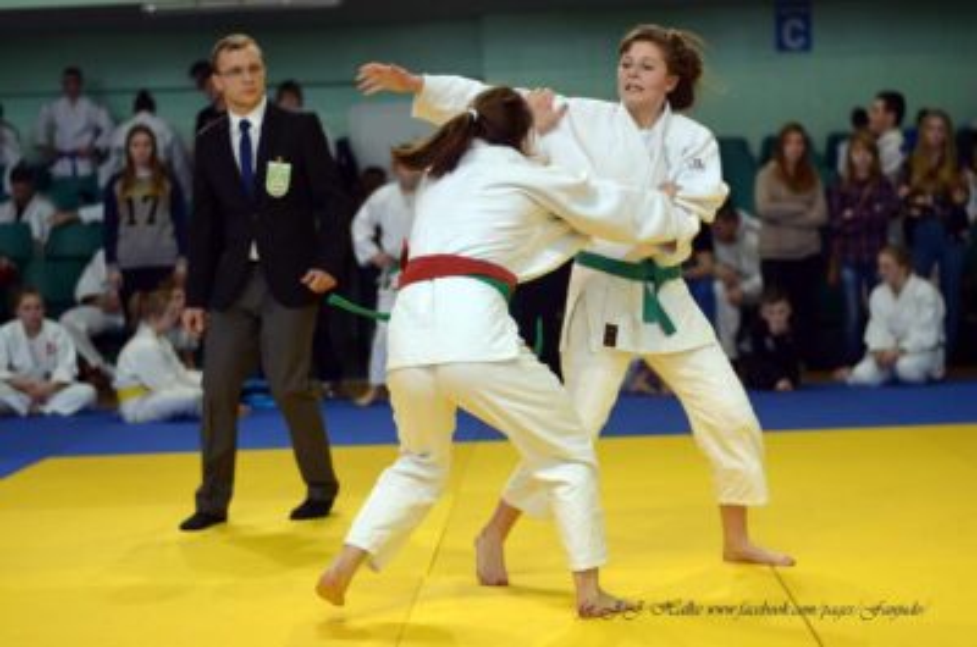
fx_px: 2031
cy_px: 324
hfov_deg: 27.0
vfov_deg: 18.1
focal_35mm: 75
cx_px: 488
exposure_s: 1/800
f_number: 2.2
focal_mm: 50
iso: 500
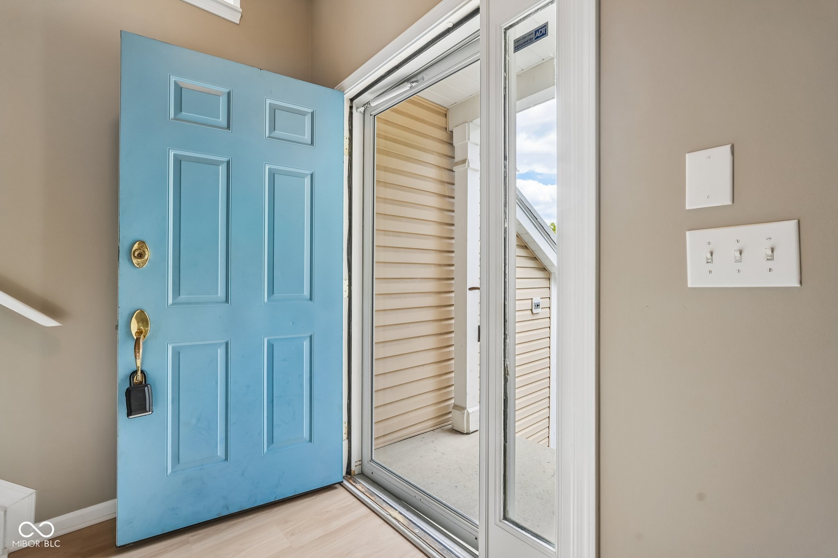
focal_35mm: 16
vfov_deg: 73.7
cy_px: 279
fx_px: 372
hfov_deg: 96.7
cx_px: 419
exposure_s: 1/30
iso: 250
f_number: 8
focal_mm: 16
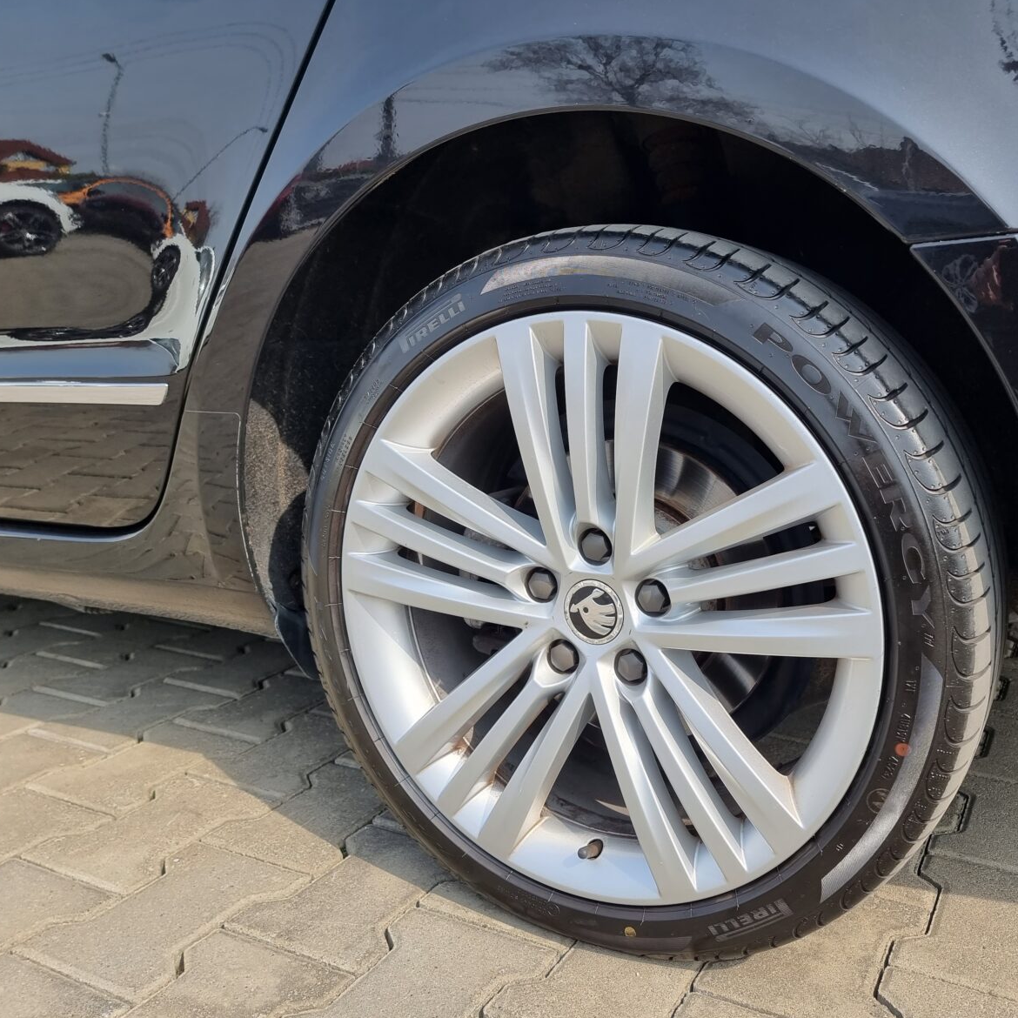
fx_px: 965
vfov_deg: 55.6
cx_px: 643
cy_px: 512
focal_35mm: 29
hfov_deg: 54.9
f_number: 1.8
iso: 50
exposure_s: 1/376
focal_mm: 6.7
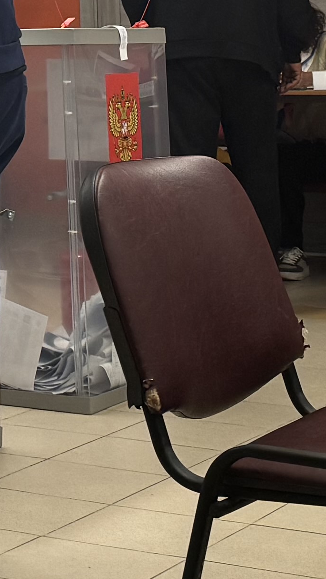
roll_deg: +1.4
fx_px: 1890
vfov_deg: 16.6
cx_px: -211
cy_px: -143
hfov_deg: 9.5
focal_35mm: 123
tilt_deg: +4.8
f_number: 1.78
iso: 160
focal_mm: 6.76
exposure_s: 1/100
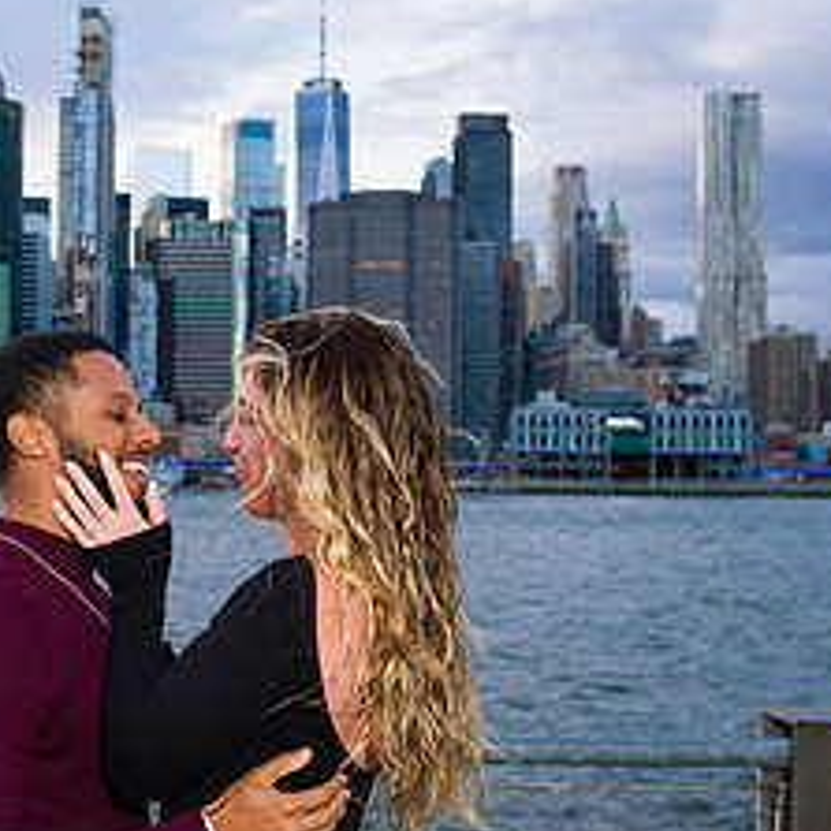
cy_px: 445
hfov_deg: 27.0
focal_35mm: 62
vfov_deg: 27.7
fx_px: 1684
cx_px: 119
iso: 250
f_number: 4
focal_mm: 28
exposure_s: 1/200
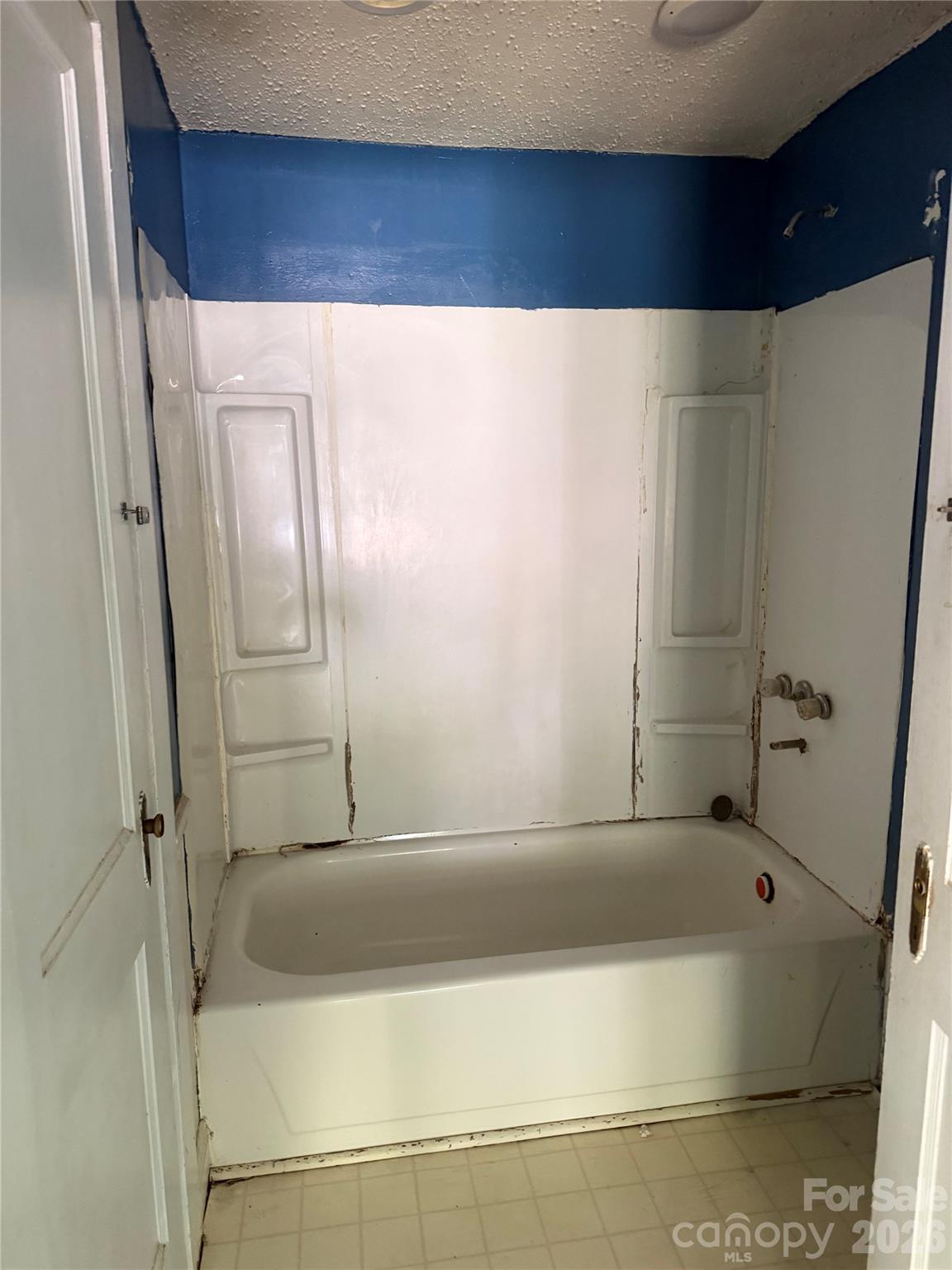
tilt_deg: -9.2
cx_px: 476
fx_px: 880
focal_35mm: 24
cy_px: 635
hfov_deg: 56.8
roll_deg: -0.1
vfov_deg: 71.6
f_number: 1.78
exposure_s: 1/60
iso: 400
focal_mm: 6.76
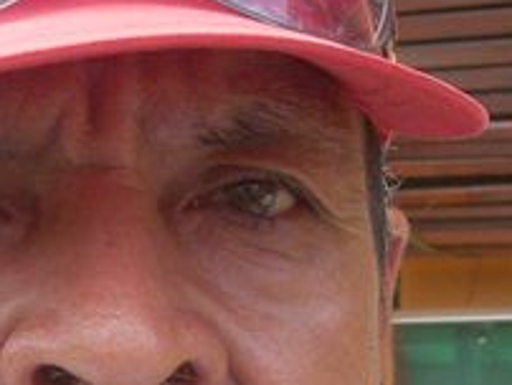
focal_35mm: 188
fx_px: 2784
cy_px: 471
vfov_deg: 7.8
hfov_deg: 10.4
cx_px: 5
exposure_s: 1/400
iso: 100
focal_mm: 6.3
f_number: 3.3
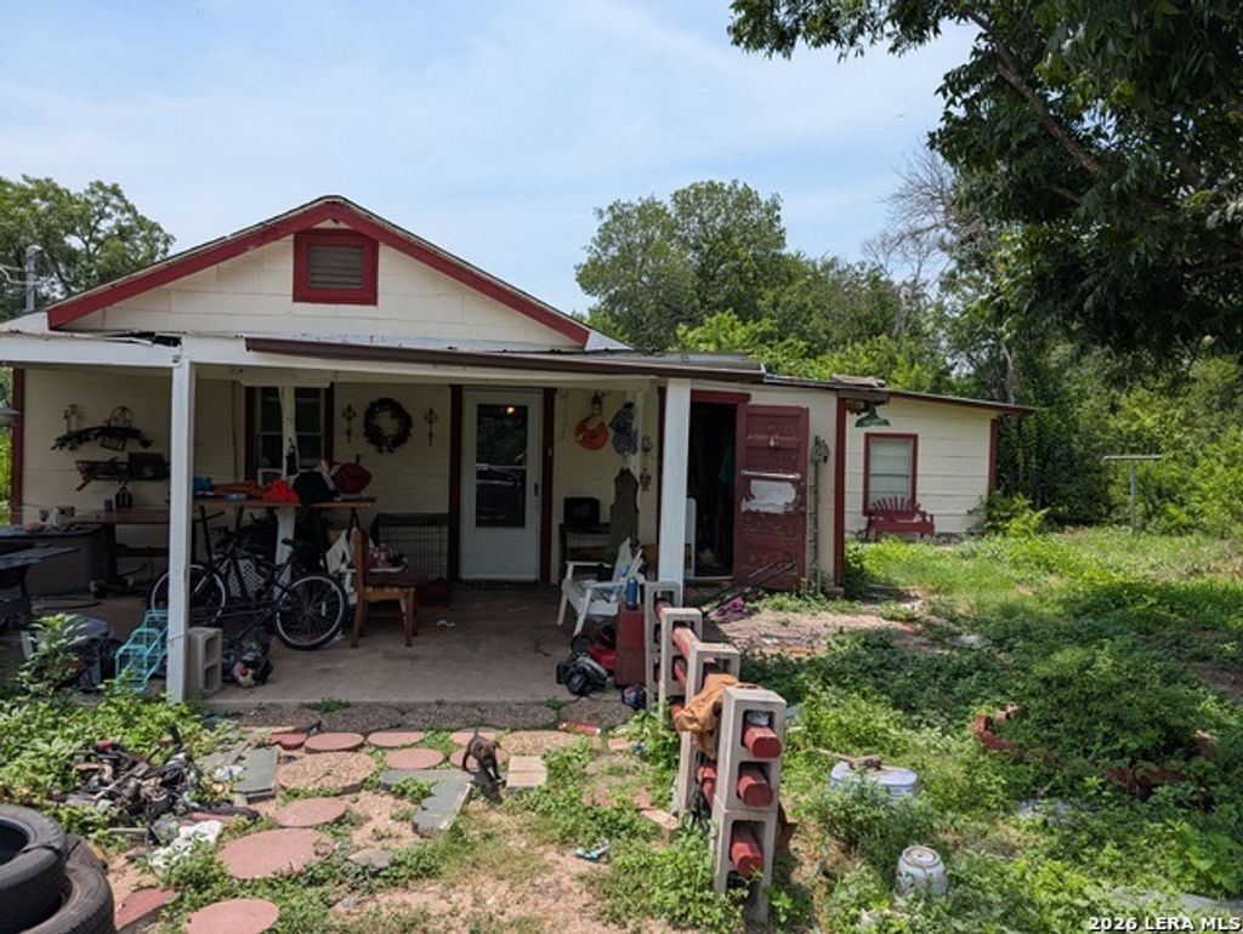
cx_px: 622
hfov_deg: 71.5
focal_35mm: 24
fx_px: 863
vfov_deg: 56.9
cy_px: 467
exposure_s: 1/1214
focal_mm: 6.9
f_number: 1.68
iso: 23
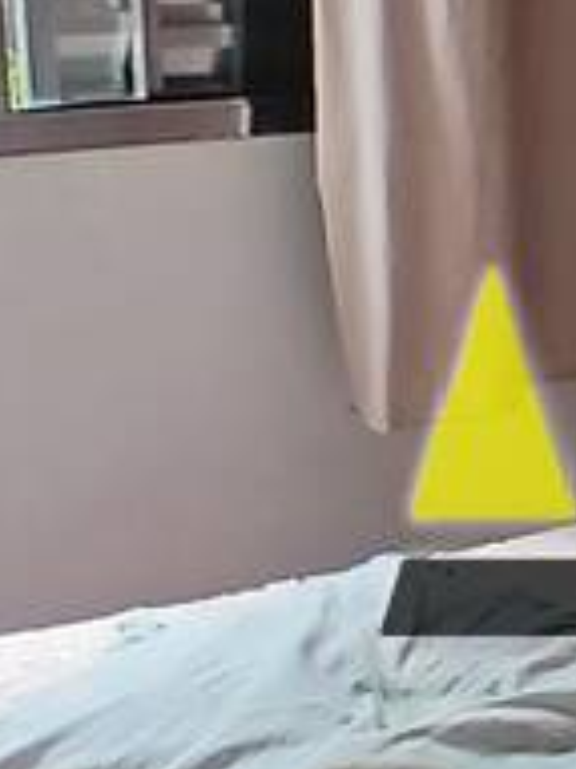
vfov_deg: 20.4
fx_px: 2132
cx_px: 951
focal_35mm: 96
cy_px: 483
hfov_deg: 14.1
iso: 64
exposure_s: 1/60
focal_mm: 1.4
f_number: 2.2
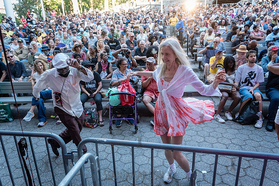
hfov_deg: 73.7
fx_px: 186
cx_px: 140
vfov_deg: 53.2
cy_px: 93
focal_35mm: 24
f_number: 4
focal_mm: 24
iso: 3200
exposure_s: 1/400
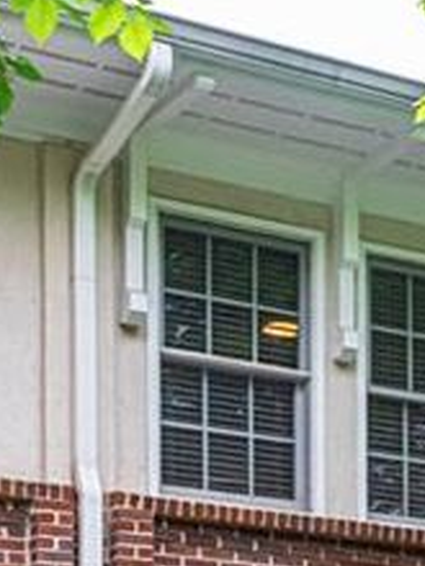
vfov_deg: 14.2
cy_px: 754
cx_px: 590
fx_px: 2171
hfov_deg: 10.9
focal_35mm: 133
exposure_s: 1/100
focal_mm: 27
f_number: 5.6
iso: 1600
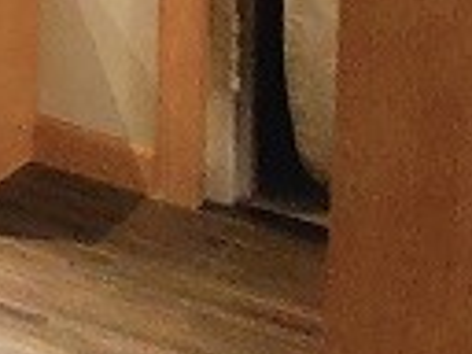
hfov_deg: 9.8
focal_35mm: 94
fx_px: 1282
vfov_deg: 11.5
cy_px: -616
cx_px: -1154
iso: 1000
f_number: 2.2
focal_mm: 1.8
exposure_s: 1/24
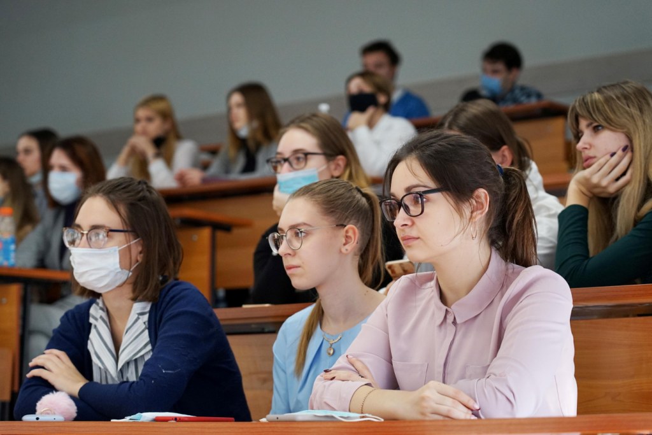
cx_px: 326
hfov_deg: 21.7
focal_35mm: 94
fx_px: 1703
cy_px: 218
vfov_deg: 14.6
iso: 1000
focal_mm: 94
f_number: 4
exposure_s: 1/200
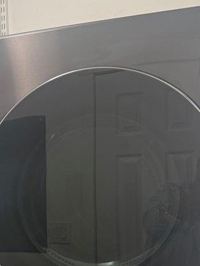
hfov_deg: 20.0
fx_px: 538
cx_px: -27
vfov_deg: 26.4
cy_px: 263
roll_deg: +2.2
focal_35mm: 70
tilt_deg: -8.1
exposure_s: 1/60
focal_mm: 6.76
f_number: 1.78
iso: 200
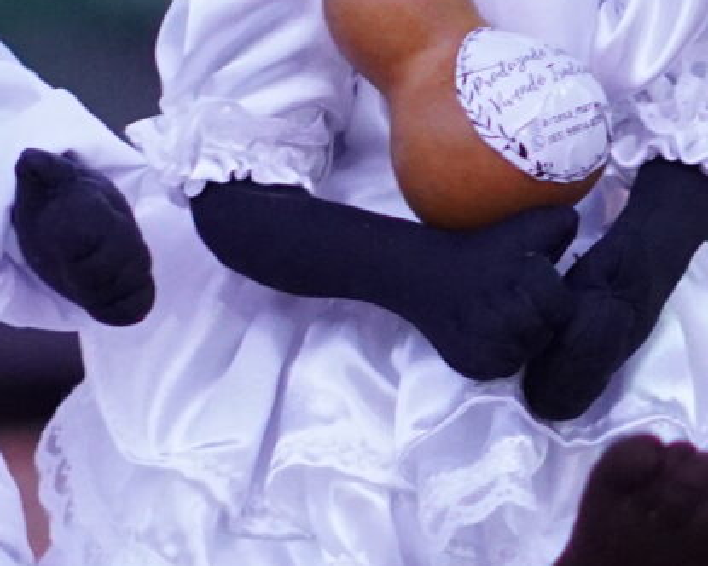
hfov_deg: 4.4
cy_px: 95
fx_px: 9094
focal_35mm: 434
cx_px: 1201
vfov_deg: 3.6
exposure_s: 1/160
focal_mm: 50
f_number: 2
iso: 2000
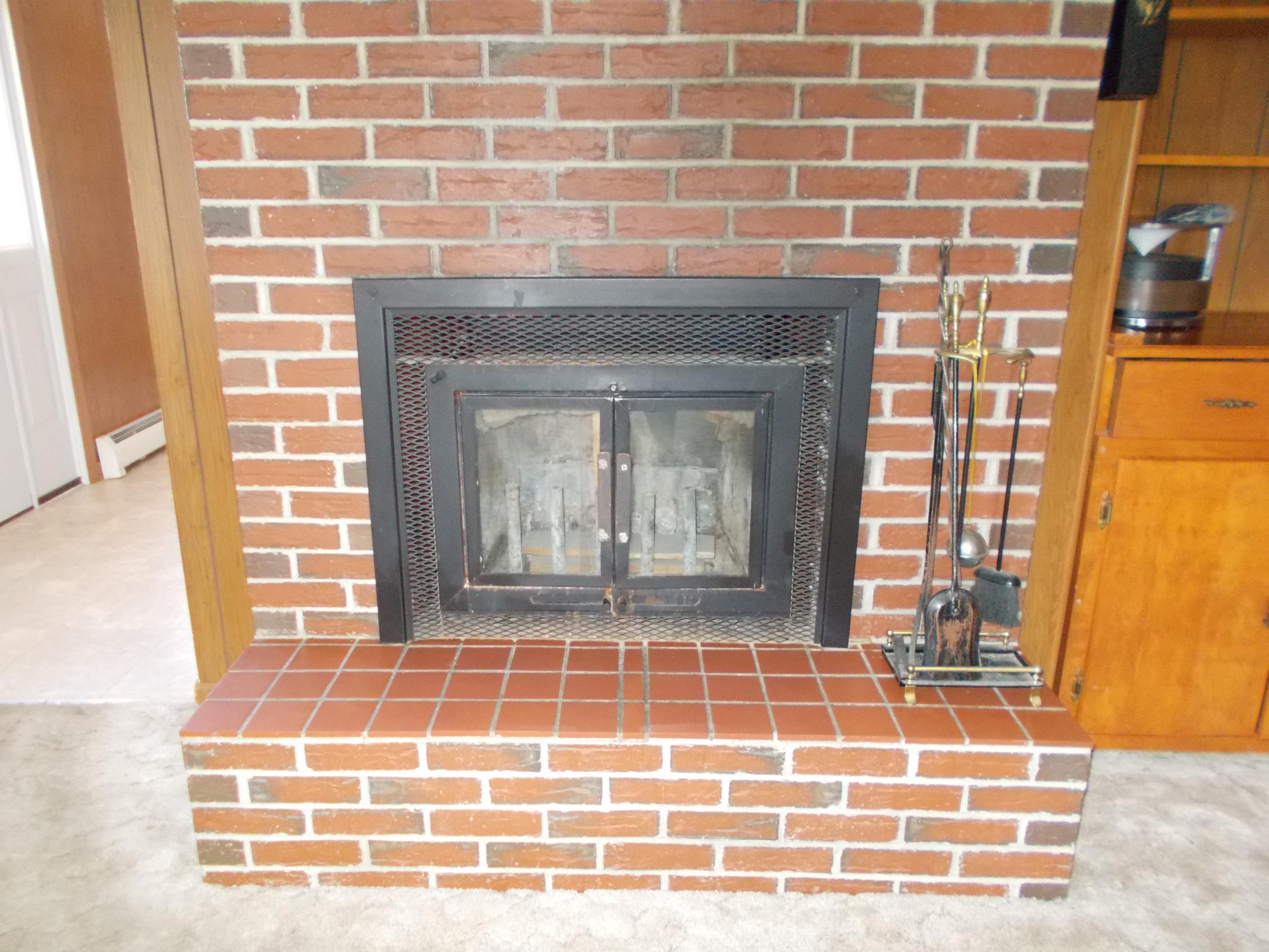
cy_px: 476
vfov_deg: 53.1
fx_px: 953
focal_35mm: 26
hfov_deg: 67.3
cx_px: 634
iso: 500
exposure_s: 1/25
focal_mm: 4.6
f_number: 3.2
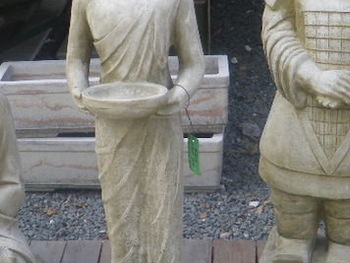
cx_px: 83
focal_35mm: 101
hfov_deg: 19.3
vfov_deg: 14.6
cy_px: 142
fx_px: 1021
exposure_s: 1/100
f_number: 3.5
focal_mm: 6.3
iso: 64
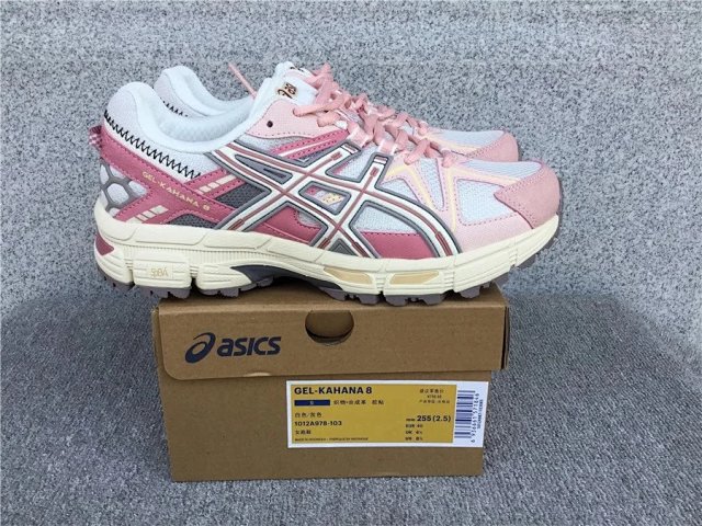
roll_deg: +0.6
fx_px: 629
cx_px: 351
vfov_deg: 45.4
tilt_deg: -20.5
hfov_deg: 58.4
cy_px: 263
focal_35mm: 31
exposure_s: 1/390
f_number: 2.4
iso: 25
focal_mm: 3.3
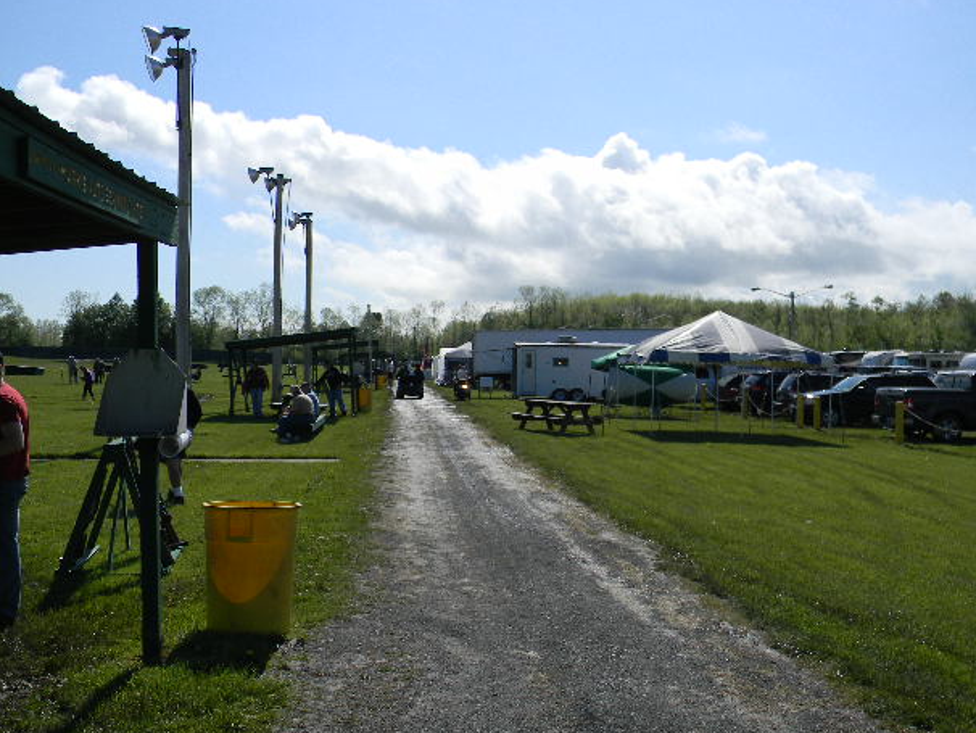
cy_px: 364
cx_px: 514
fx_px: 1072
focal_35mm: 38
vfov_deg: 37.7
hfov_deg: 48.9
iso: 80
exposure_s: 1/438
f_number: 7.4
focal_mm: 6.4
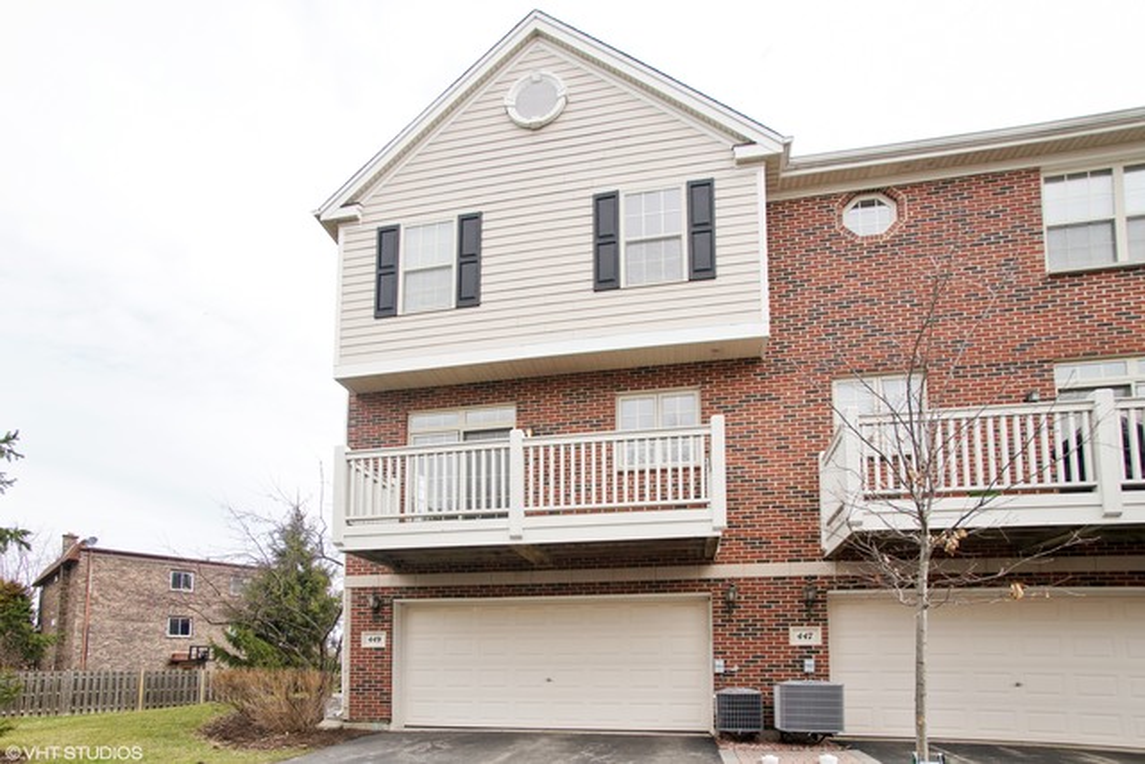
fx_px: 541
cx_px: 572
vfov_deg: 70.5
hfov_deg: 93.3
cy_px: 382
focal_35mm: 17
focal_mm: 17
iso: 400
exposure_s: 1/400
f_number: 8
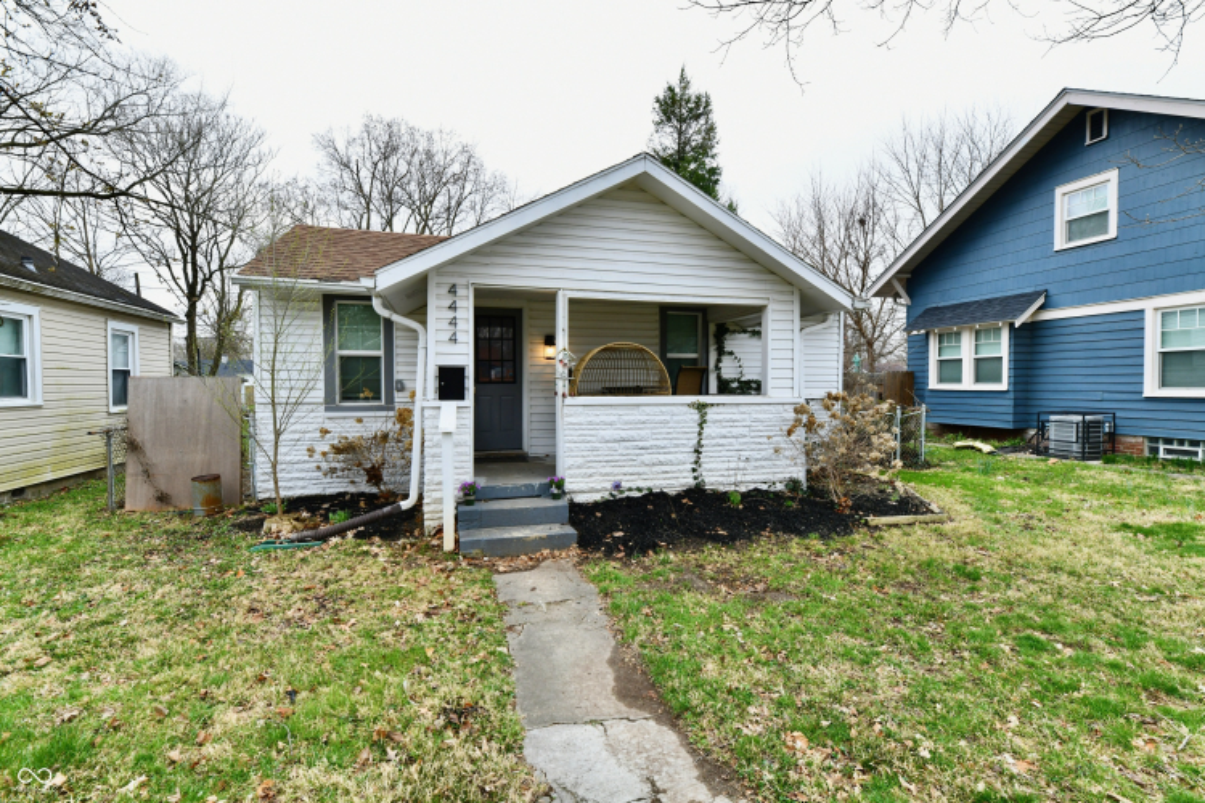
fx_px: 536
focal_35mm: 16
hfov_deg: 96.7
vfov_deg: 73.7
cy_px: 402
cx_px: 602
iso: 640
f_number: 7.1
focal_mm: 16
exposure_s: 1/200
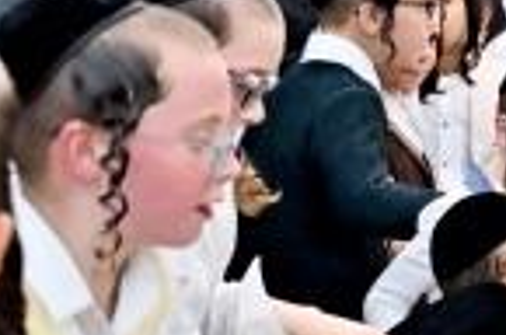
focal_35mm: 170
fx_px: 2384
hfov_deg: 10.6
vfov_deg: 8.0
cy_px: -2
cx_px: 1148
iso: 1000
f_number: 4
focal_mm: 24
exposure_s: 1/250
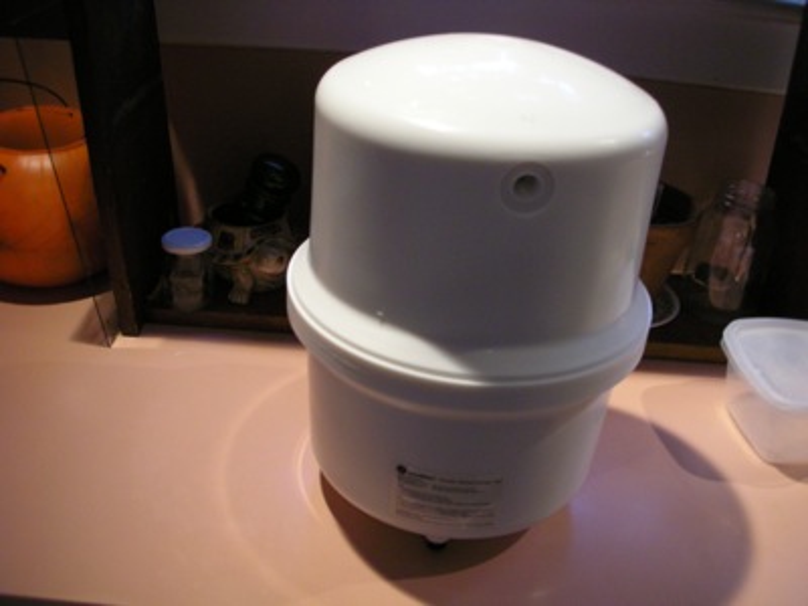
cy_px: 303
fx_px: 817
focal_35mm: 35
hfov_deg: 52.6
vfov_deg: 40.7
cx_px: 404
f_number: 2.8
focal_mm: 5.8
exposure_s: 1/24.3
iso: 200
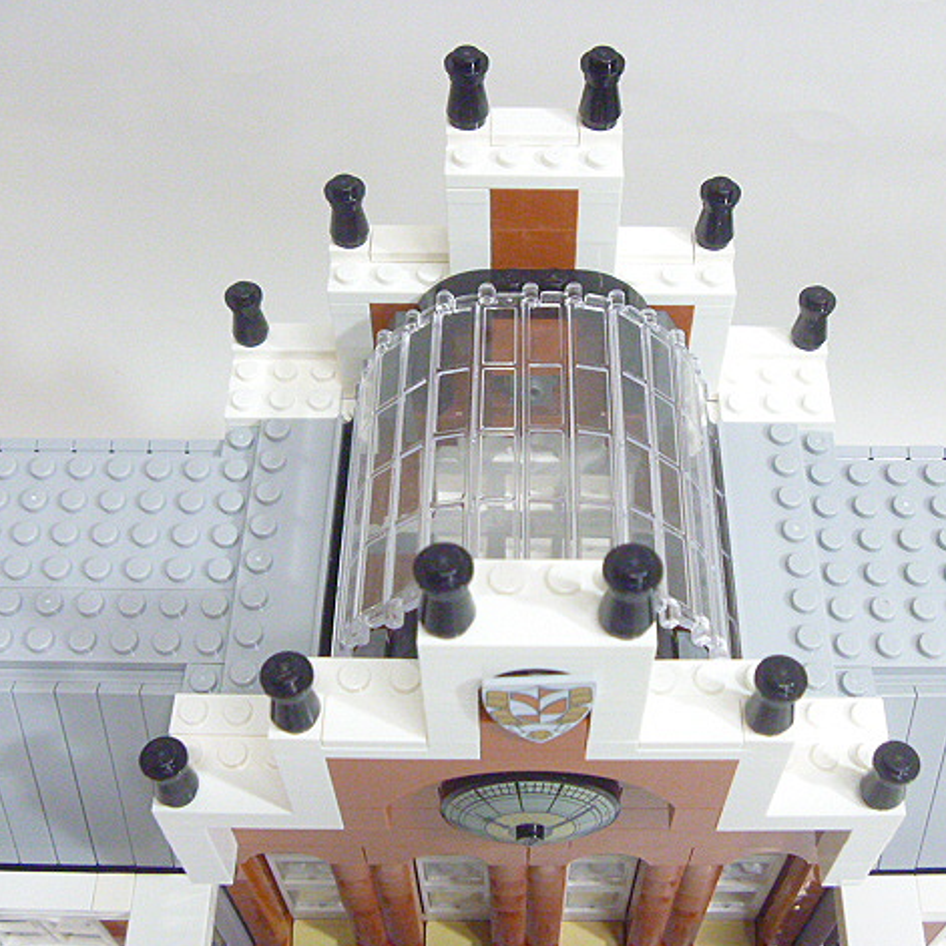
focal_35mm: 42
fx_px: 1299
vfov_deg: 40.0
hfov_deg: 40.0
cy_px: 472
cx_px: 530
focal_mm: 6.3
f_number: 3.5
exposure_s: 1/30
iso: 800
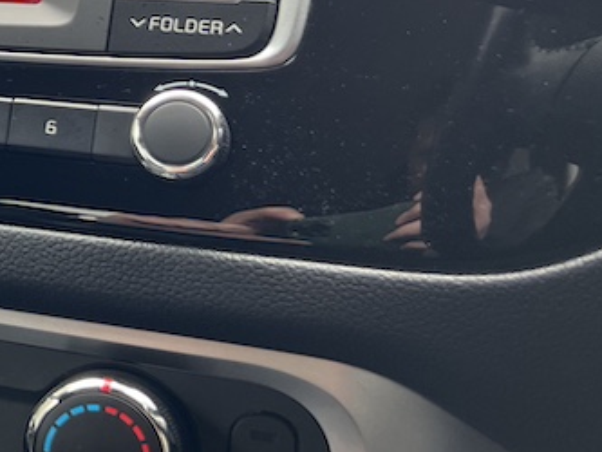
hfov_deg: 21.5
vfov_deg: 18.8
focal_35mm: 78
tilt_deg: -15.4
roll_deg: +2.3
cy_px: 107
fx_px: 1357
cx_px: -268
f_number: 1.5
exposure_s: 1/121
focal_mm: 5.7
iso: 100
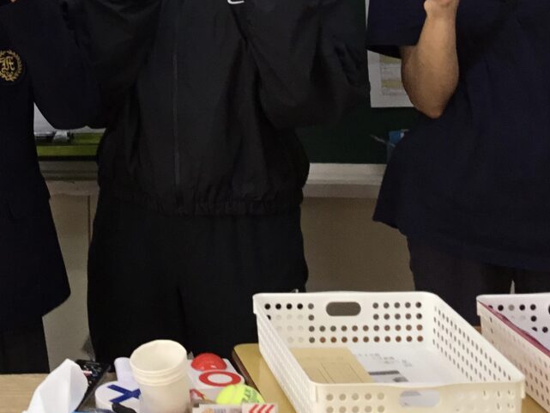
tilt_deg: +0.3
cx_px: -51
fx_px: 1383
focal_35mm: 87
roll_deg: +0.1
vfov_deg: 15.9
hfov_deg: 21.4
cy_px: -164
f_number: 2.4
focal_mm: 3.3
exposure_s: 1/50
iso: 32
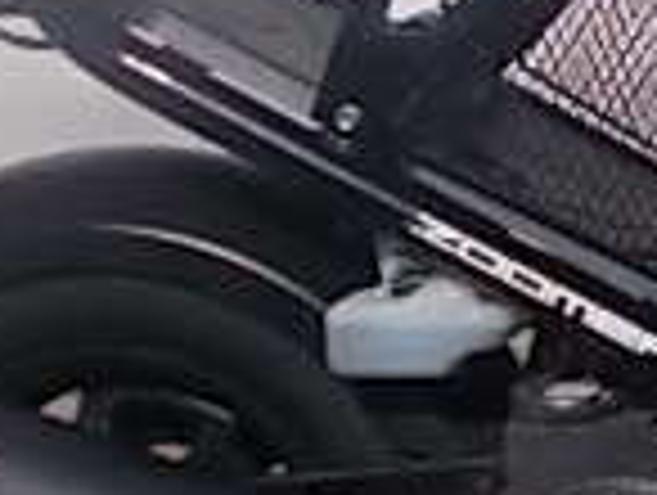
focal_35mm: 149
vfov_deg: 9.9
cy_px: -63
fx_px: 2833
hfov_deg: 12.3
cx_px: 1120
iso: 80
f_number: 9.2
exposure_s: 1/250
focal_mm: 6
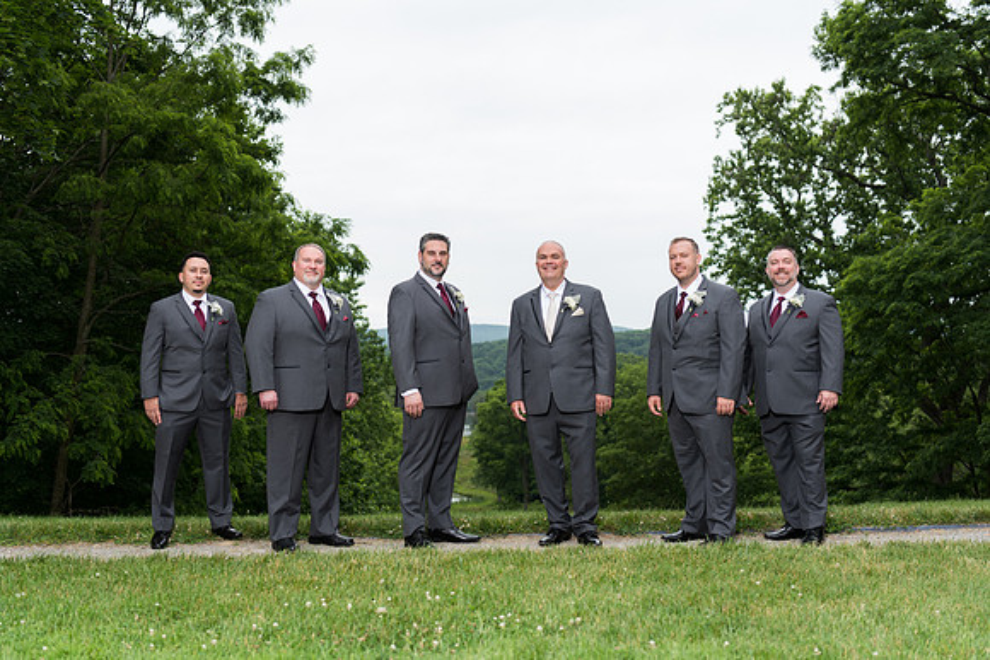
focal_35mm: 42
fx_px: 1169
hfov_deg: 45.9
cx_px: 495
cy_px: 330
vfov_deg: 31.6
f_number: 2.8
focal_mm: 42
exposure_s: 1/250
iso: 64
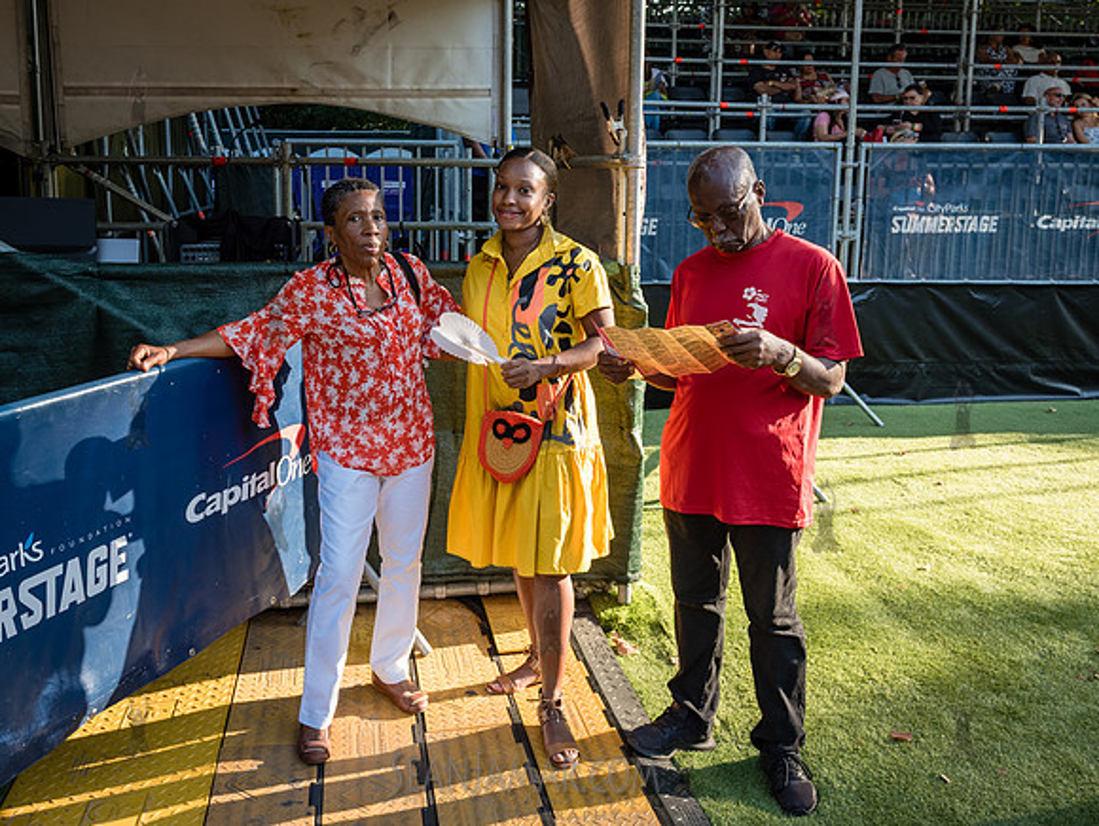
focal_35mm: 32
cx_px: 495
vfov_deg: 44.5
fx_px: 1004
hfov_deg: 57.3
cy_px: 324
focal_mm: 24
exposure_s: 1/250
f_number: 4.5
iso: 500
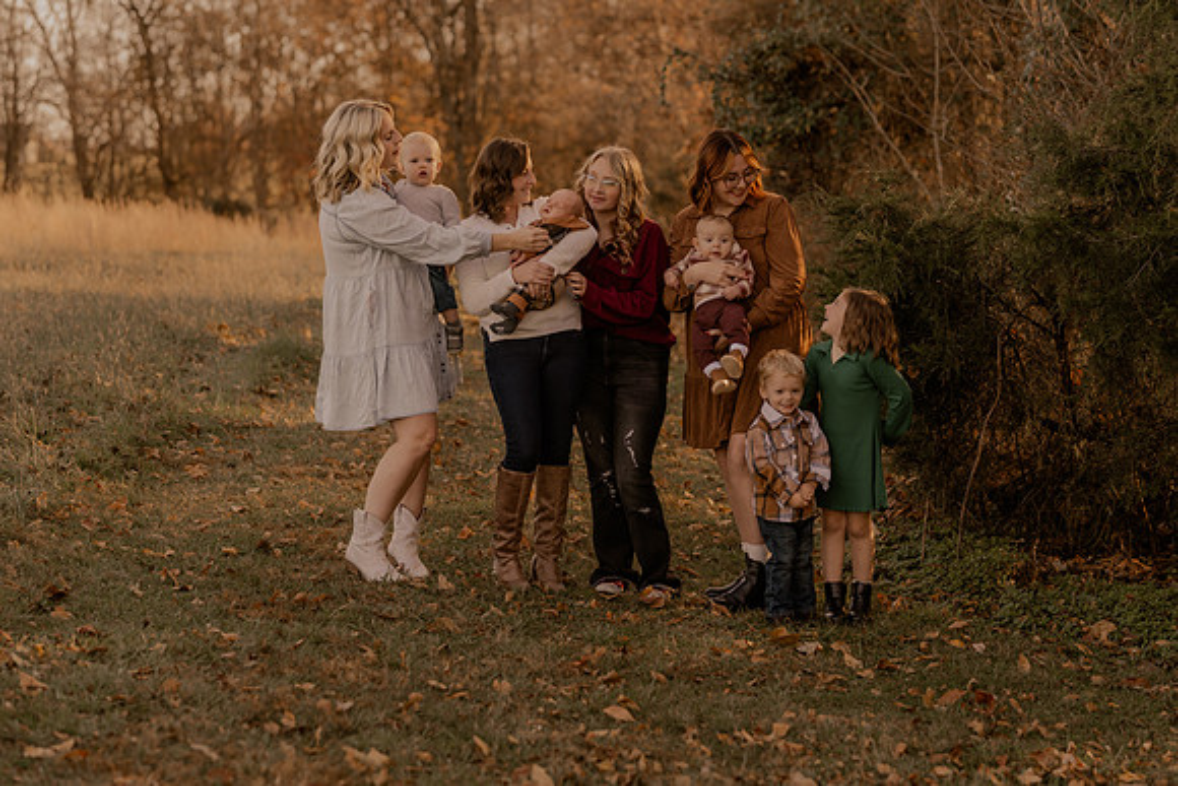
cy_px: 393
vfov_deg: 16.1
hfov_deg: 23.9
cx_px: 589
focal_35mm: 85
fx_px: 2782
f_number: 2.8
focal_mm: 85
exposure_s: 1/320
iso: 200
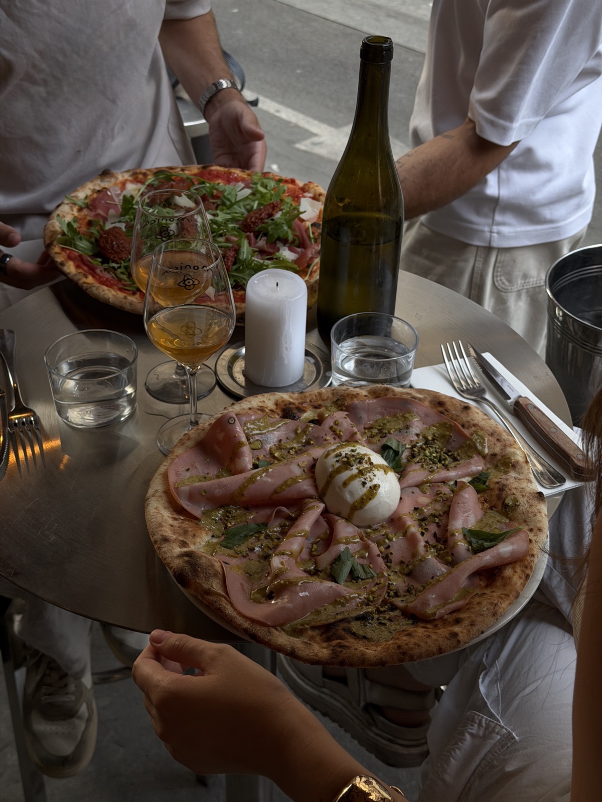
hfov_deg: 30.3
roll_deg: -0.3
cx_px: 301
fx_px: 1113
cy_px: 401
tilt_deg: -37.1
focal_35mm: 48
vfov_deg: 39.7
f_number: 1.78
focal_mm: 6.76
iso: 64
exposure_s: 1/263
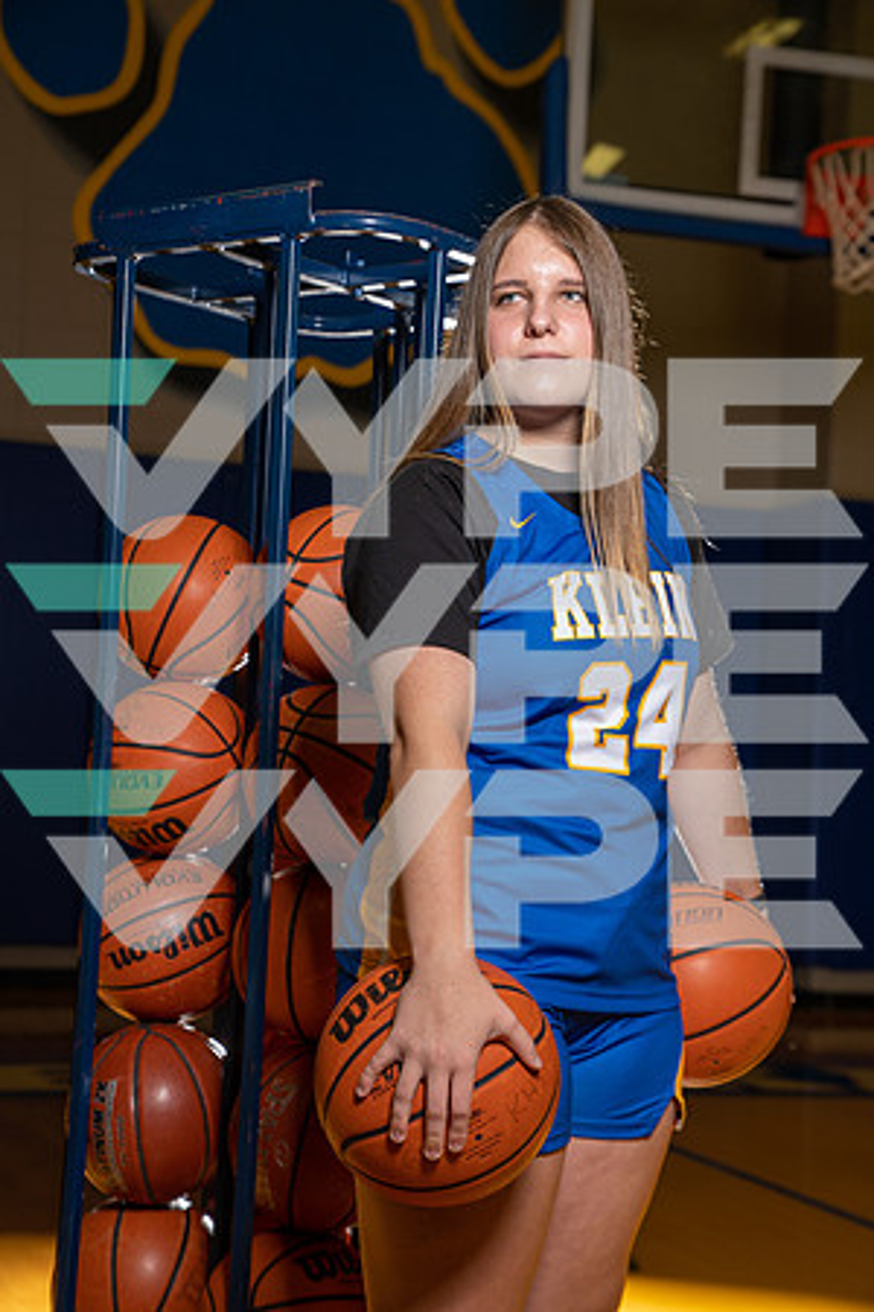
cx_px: 437
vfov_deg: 30.1
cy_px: 656
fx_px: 2440
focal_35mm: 67
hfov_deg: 20.3
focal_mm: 67
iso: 160
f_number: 5
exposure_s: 1/200
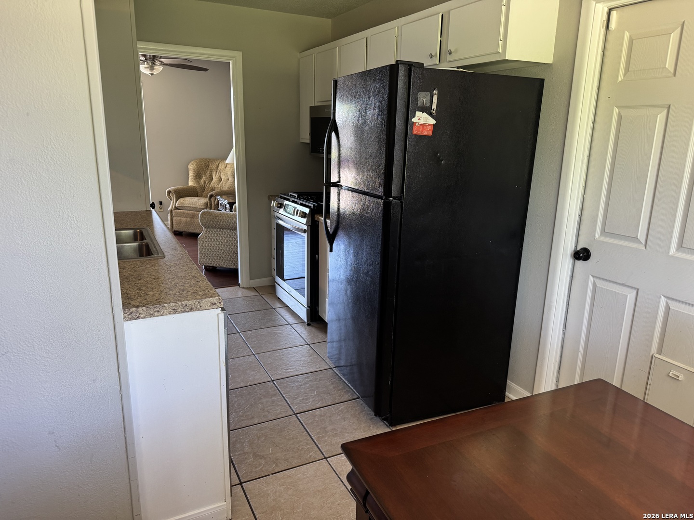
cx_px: 347
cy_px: 260
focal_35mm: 24
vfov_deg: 56.8
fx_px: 481
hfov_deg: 71.6
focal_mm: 6.76
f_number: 1.78
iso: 200
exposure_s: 1/120
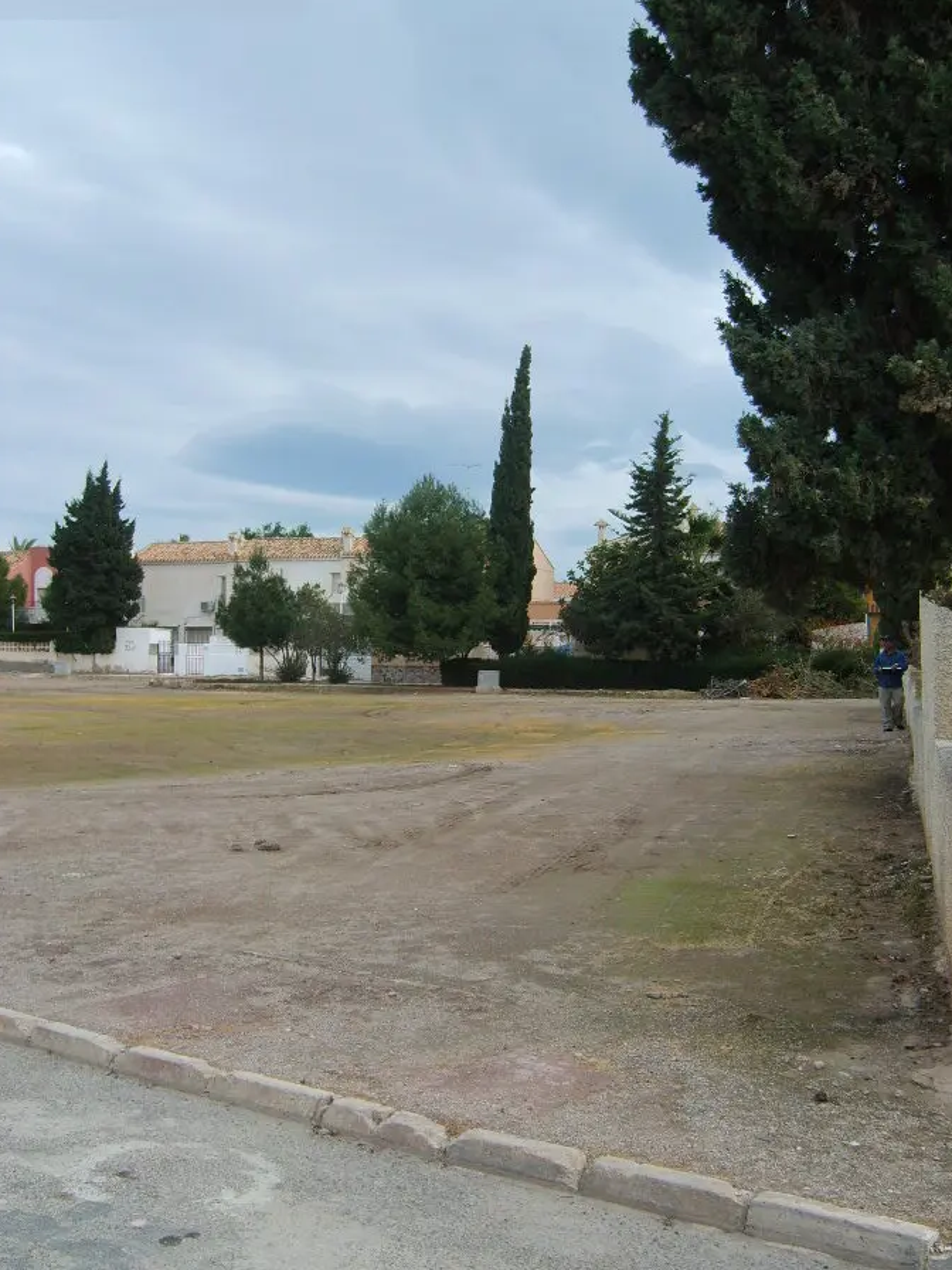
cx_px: 538
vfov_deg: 46.7
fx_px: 1467
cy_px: 703
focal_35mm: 40
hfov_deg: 35.9
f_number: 2.8
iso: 50
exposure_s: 1/750
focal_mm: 5.8
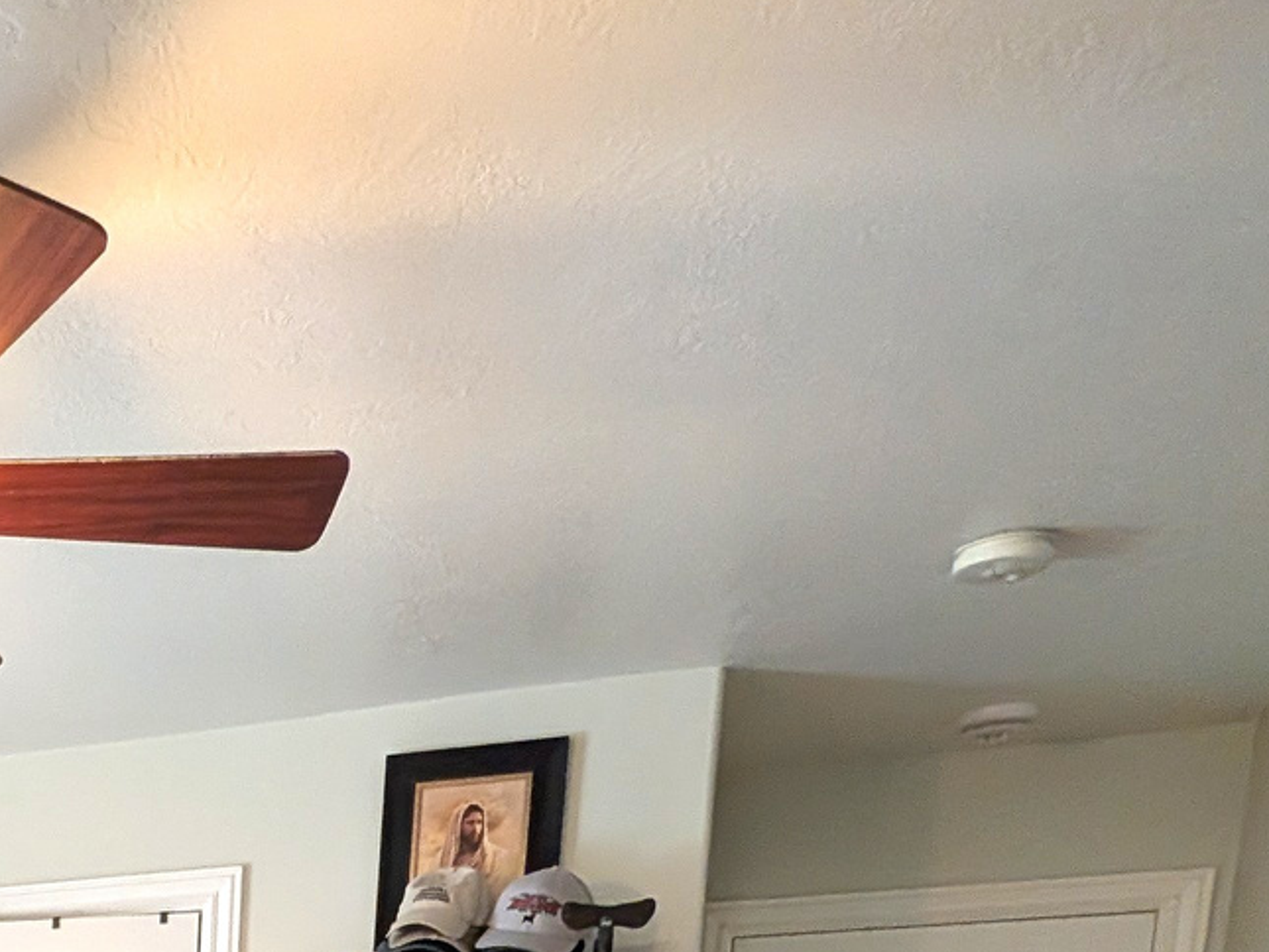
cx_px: -212
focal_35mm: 38
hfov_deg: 38.1
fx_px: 1393
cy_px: 1438
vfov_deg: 26.7
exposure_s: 1/120
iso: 192
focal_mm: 2.02
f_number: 1.7
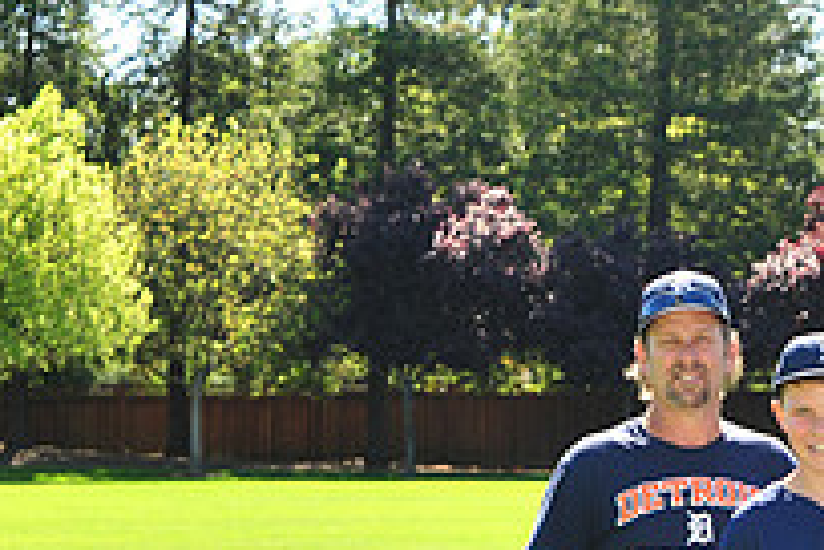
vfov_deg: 6.0
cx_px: 1167
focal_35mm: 227
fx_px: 5195
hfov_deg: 8.9
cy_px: 728
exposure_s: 1/250
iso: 320
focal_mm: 80
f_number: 8
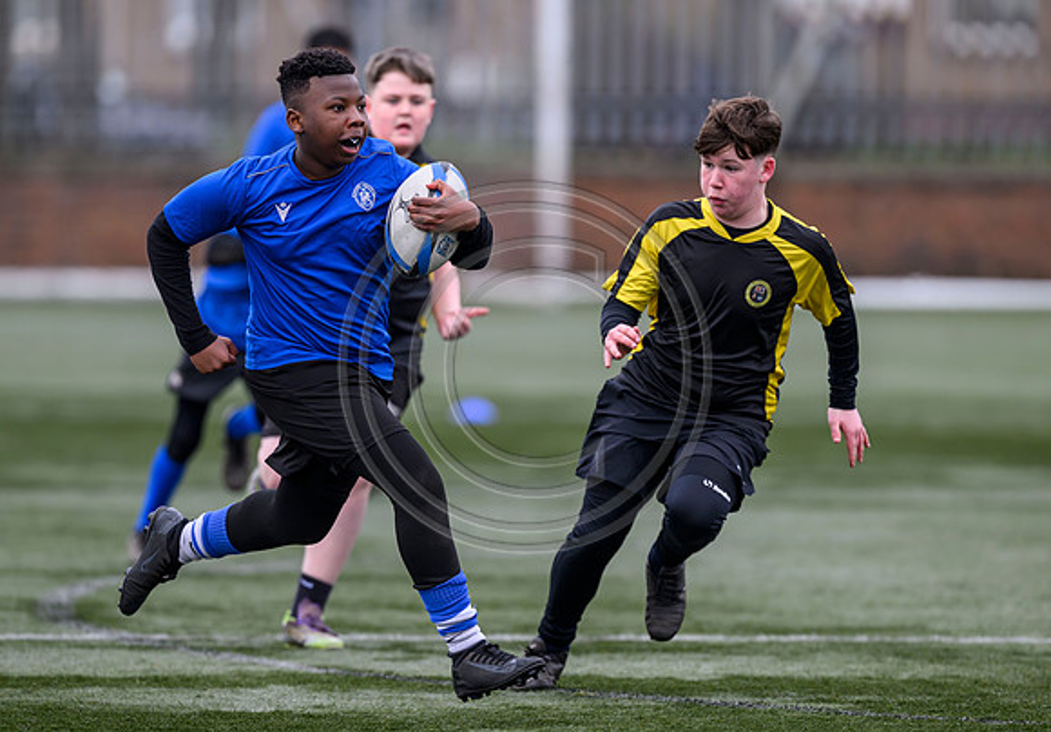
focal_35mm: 451
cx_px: 450
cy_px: 401
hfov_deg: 4.5
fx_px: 13360
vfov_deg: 3.1
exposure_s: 1/1600
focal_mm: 400
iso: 500
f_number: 3.5
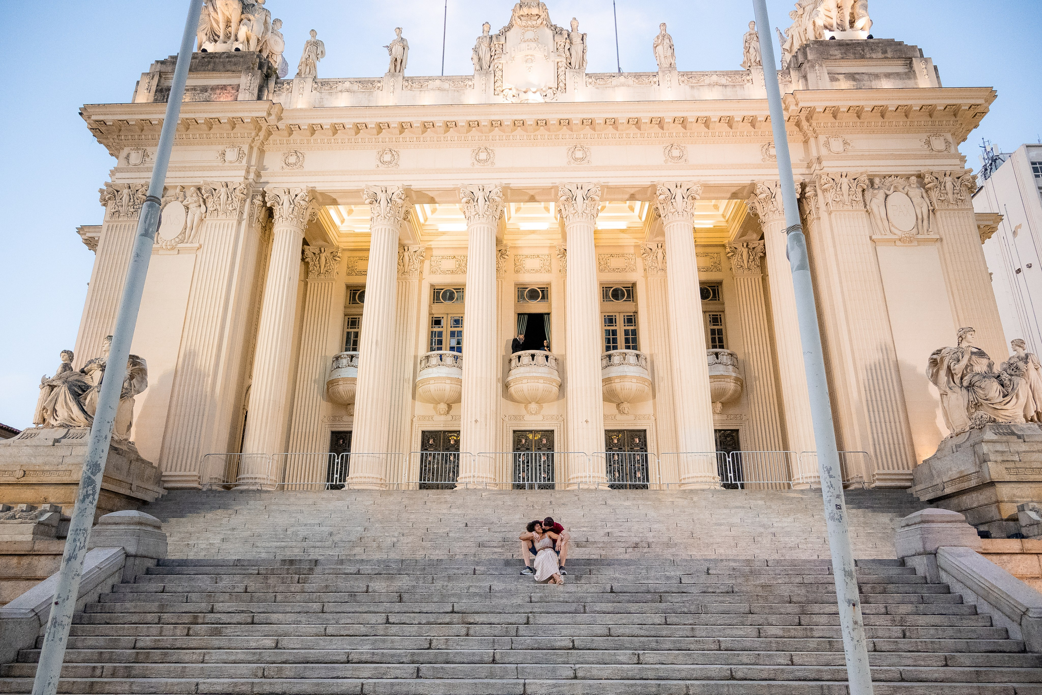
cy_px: 348
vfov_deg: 52.4
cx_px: 521
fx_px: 706
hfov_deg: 72.8
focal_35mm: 24
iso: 3200
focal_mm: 16
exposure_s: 1/125
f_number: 3.5
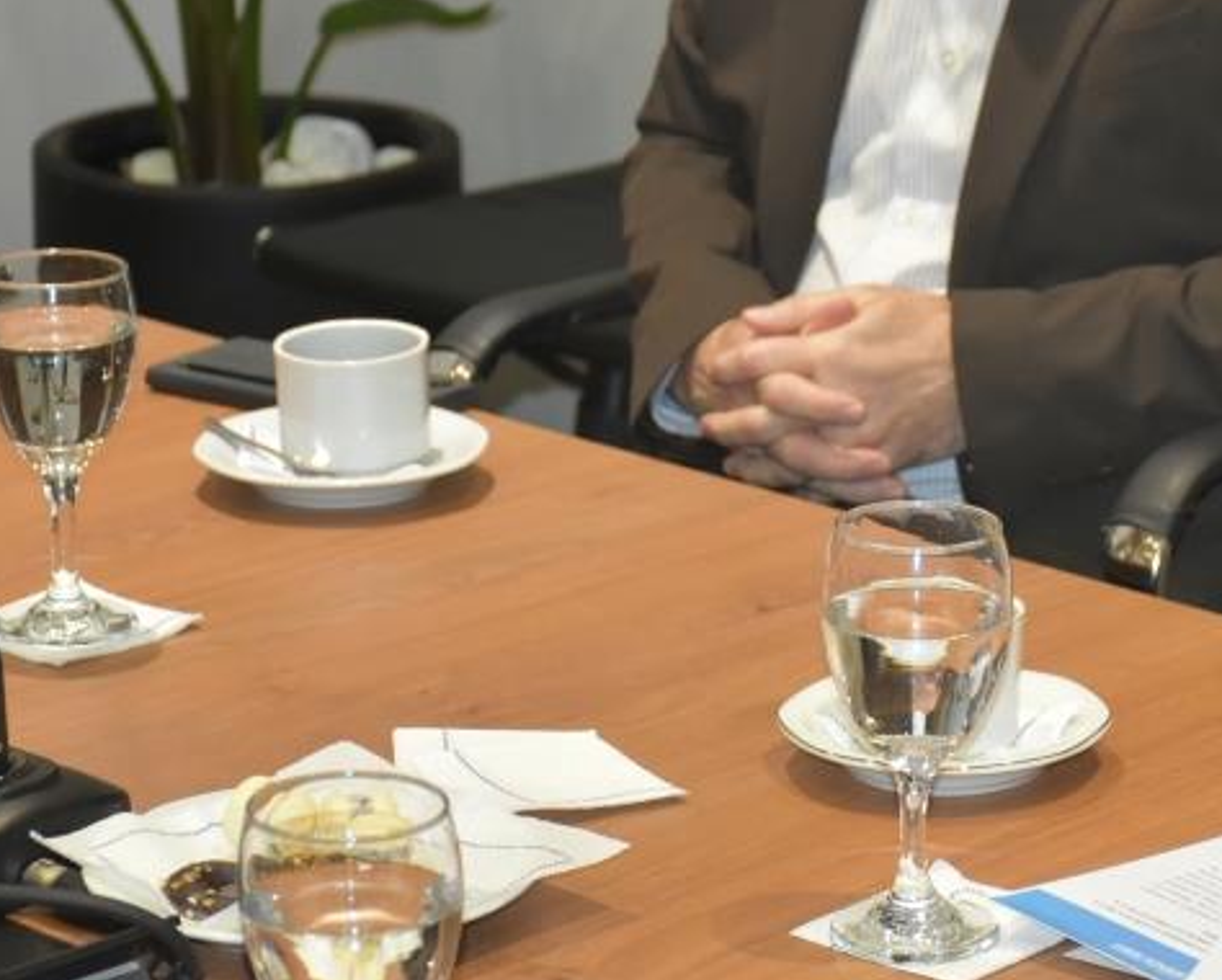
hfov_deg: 12.1
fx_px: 5719
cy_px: 213
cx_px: 1140
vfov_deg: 9.8
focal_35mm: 158
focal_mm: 52
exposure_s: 1/80
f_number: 5.6
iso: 1600
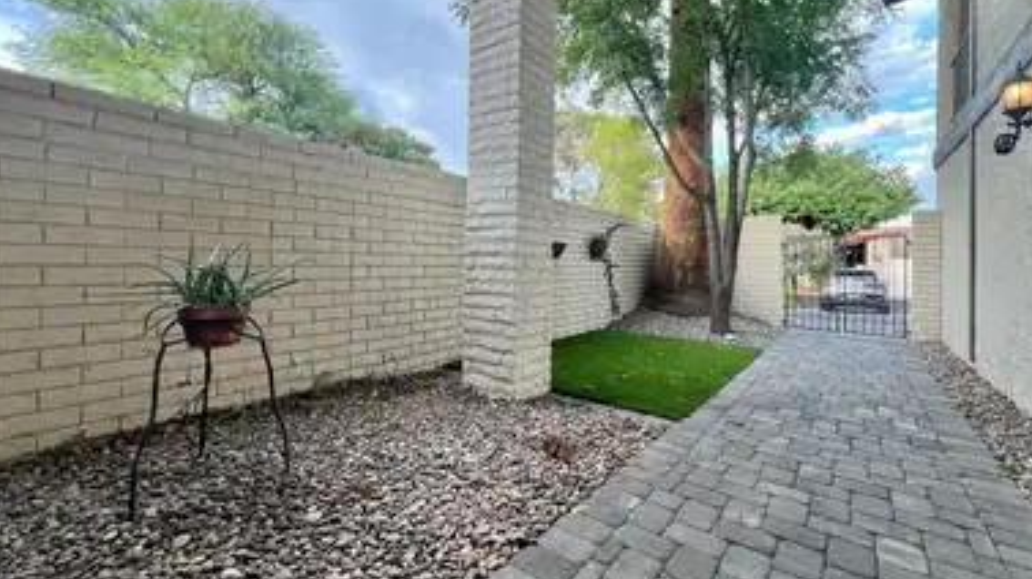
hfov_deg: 103.0
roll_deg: -0.3
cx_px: 513
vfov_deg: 70.2
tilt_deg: -0.8
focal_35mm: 15
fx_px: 410
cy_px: 259
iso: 50
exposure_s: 1/99
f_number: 1.8
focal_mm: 1.57
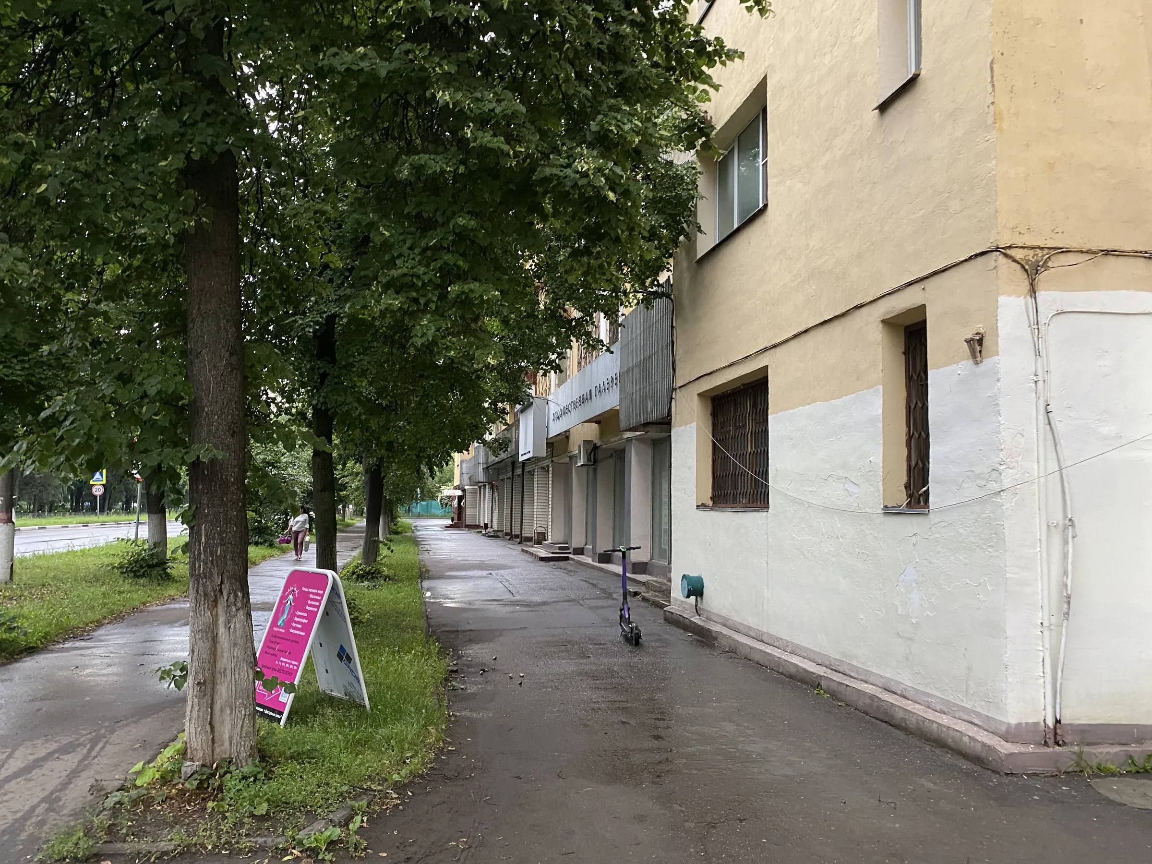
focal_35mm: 26
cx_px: 576
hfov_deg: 67.3
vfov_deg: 53.1
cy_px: 432
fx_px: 865
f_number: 1.8
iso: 200
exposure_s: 1/60
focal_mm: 4.25
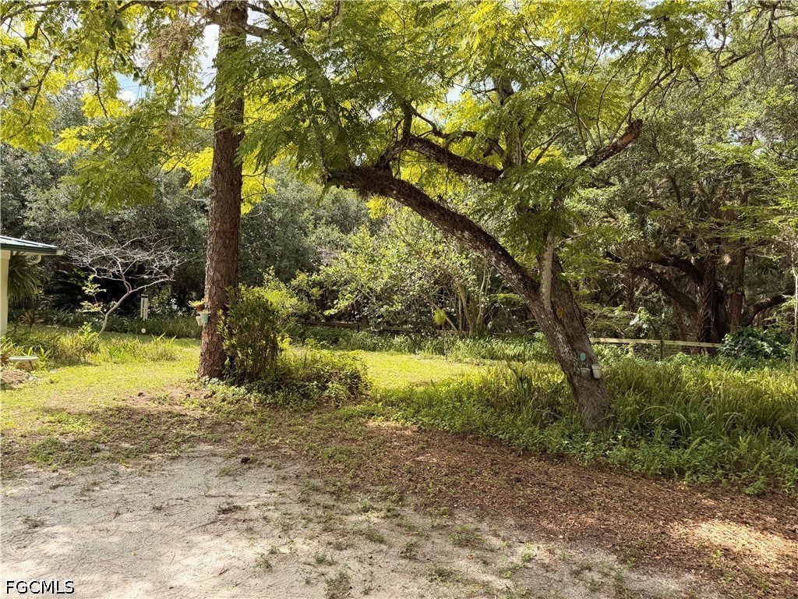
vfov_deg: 56.8
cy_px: 300
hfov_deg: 71.6
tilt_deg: -0.1
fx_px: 553
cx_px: 399
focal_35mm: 24
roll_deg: -3.6
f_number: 1.78
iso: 80
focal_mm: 6.76
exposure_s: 1/1122
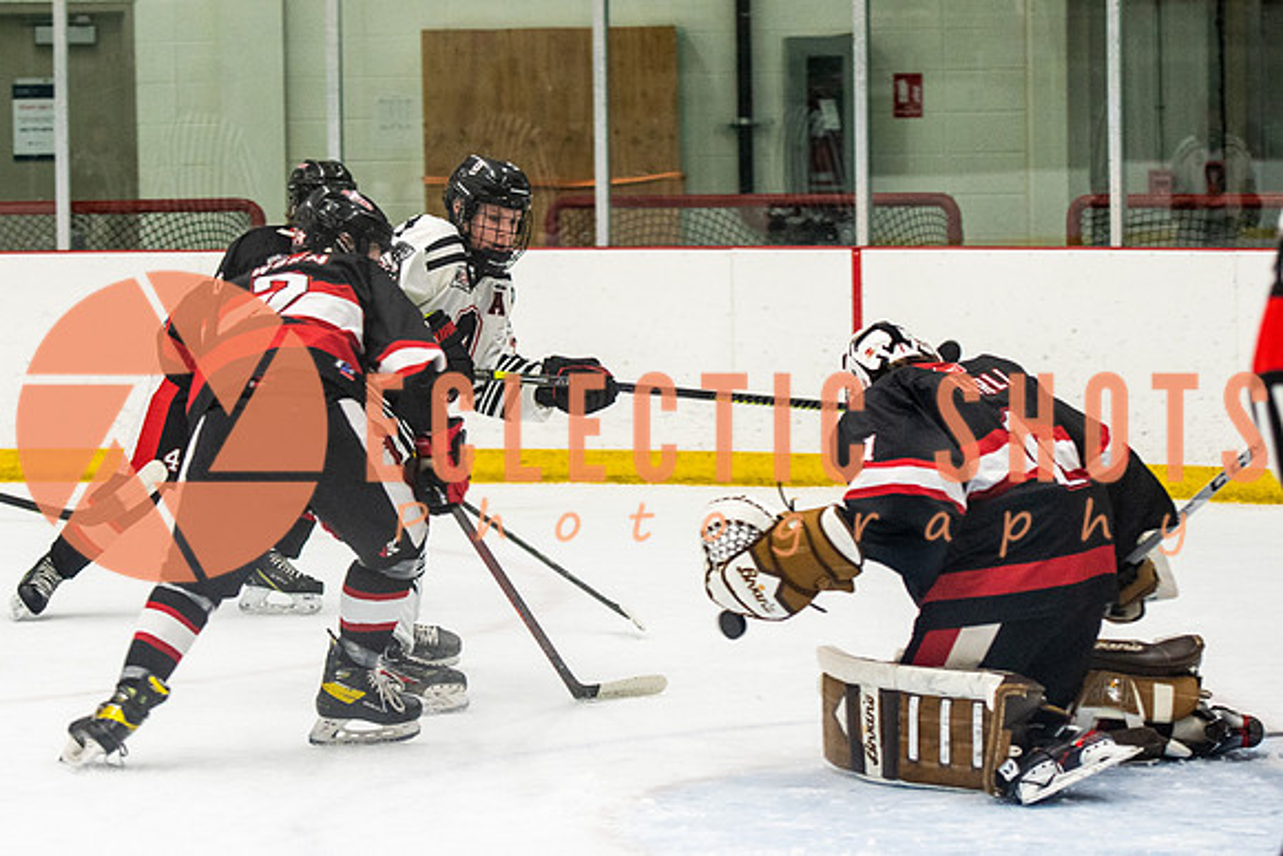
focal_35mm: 162
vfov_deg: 8.5
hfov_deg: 12.7
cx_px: 583
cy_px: 298
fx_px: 5766
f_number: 2.8
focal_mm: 82
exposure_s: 1/400
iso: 1100
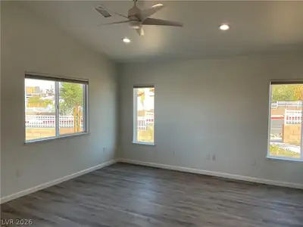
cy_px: 114
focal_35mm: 29
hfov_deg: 61.7
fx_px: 254
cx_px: 152
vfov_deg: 48.2
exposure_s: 1/120
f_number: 1.8
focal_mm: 3
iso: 25
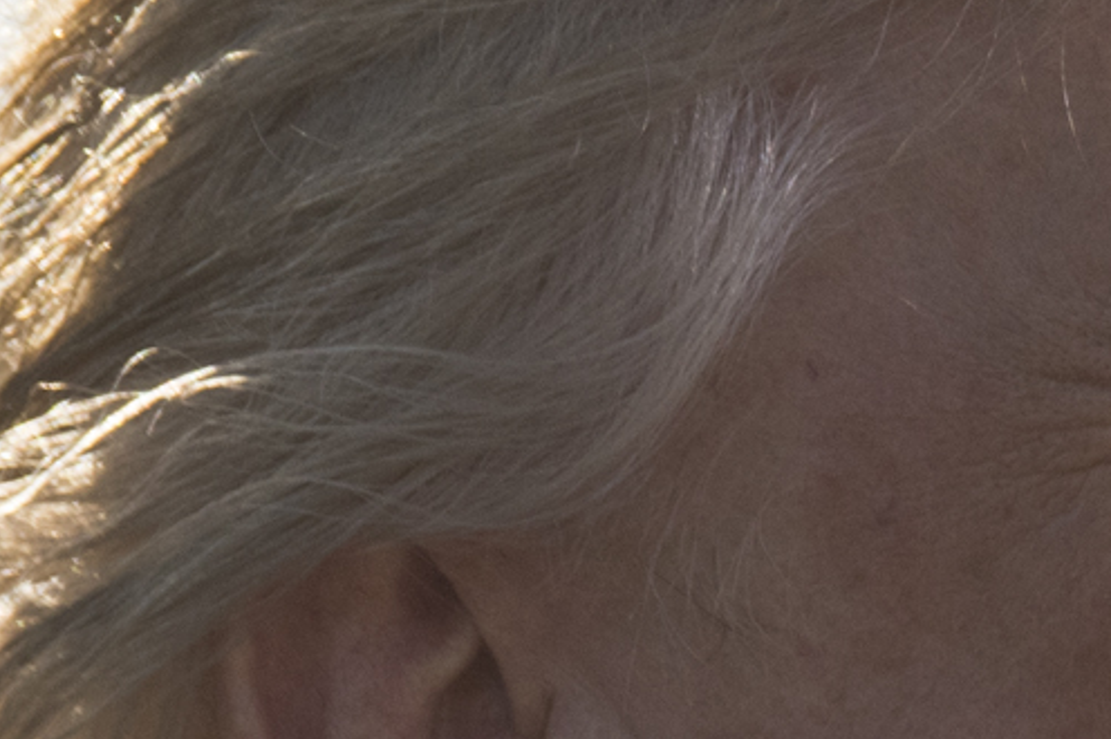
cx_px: 2605
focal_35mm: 1755
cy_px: 1332
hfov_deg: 1.2
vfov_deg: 0.8
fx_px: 54123
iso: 250
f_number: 5.6
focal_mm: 290
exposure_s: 1/1600
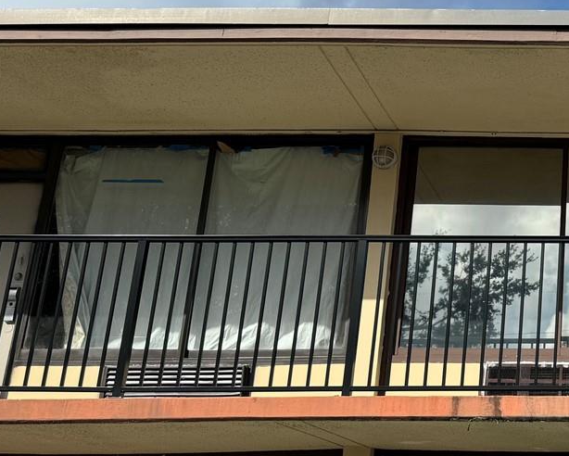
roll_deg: -1.4
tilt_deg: +17.8
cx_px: 661
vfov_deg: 25.0
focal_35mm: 61
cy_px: 227
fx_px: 1028
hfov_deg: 27.6
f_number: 1.78
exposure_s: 1/4608
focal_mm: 6.76
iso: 80
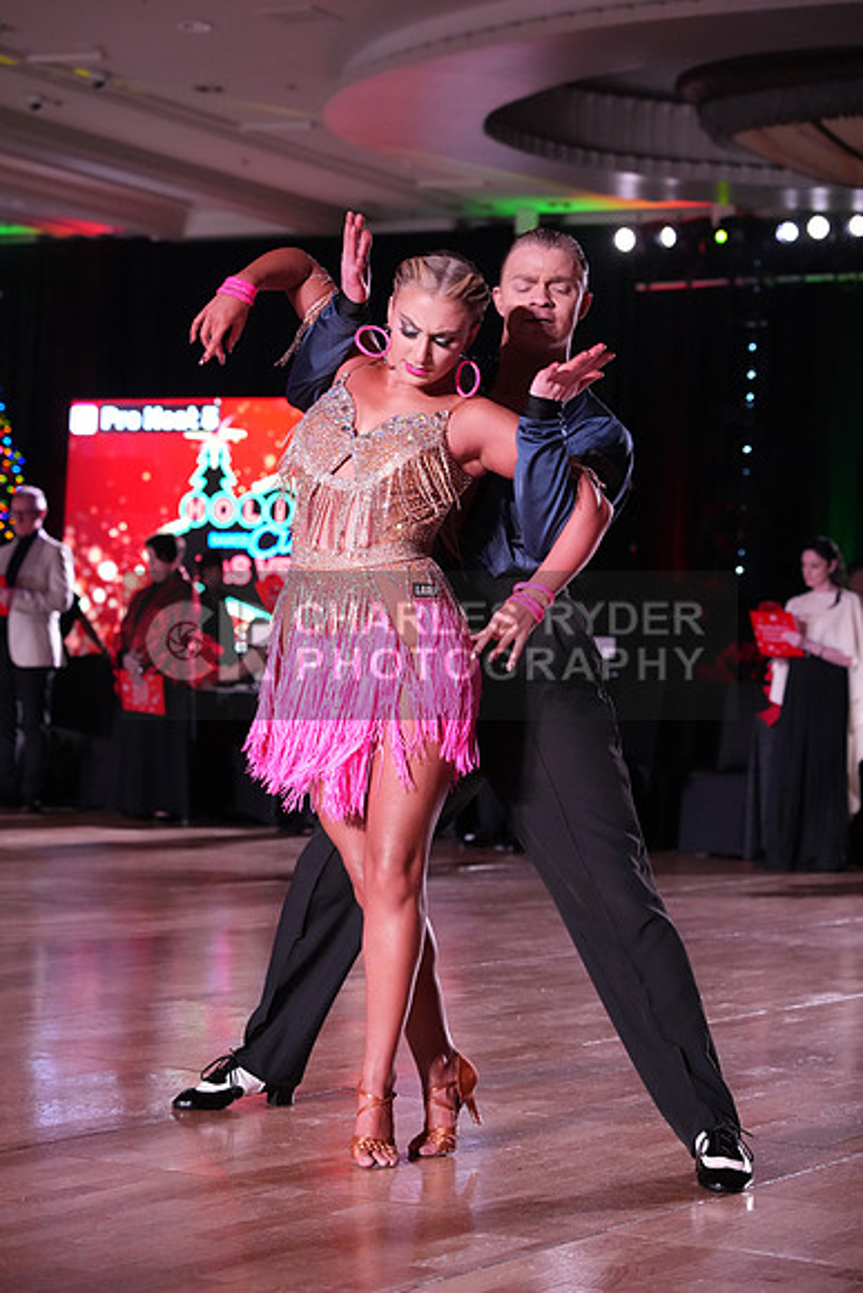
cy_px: 646
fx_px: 3018
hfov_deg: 16.3
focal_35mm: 84
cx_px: 432
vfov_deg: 24.2
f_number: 5
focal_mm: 84
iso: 5000
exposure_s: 1/320
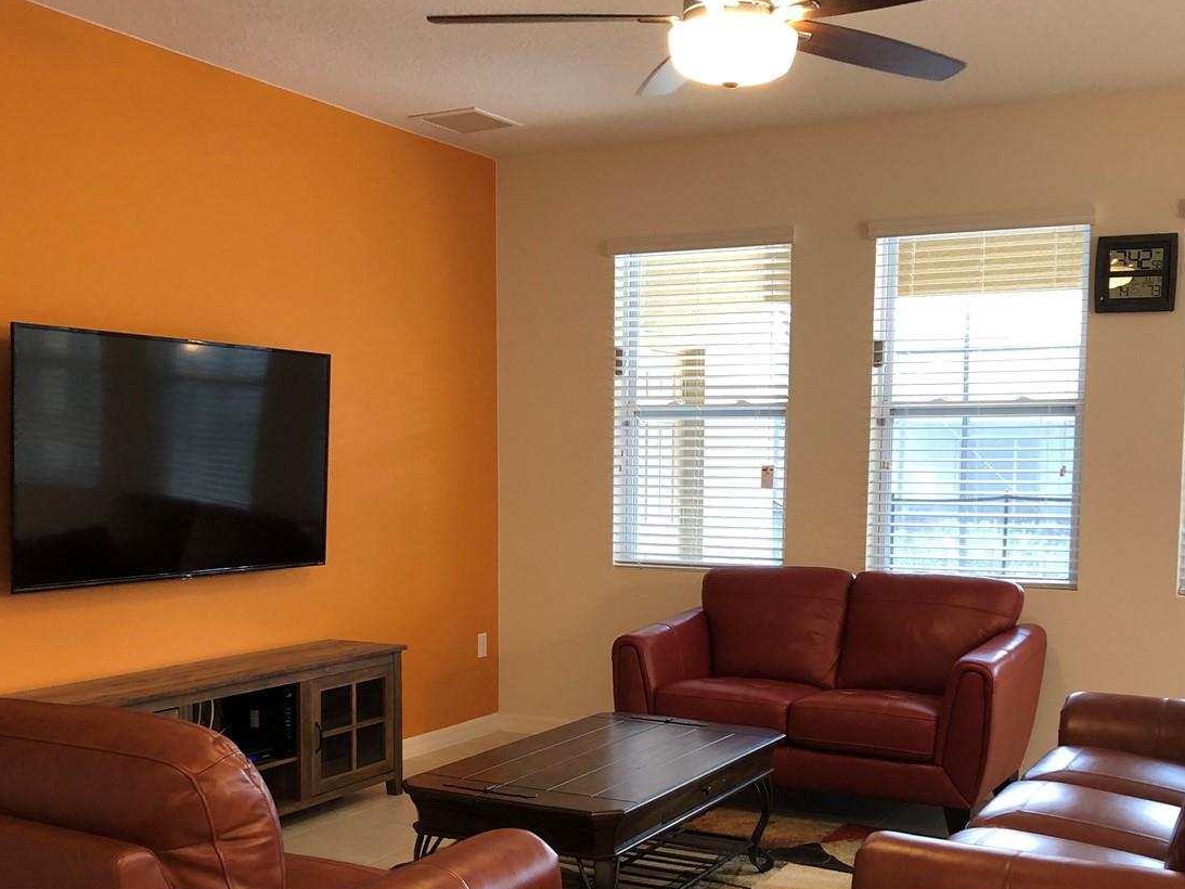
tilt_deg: -4.6
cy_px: 593
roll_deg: +0.4
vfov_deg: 34.8
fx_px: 1404
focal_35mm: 41
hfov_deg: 45.7
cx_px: 631
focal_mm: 4
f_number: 1.8
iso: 40
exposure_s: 1/15
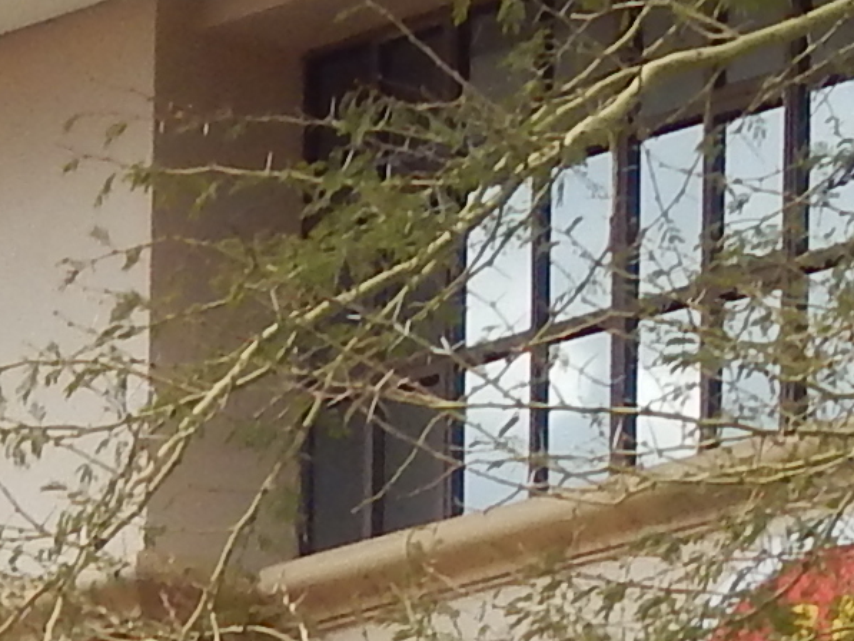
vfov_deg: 3.1
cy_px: 2168
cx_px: -453
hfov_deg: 4.2
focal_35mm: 471
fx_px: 11622
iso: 125
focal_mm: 10.9
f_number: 4
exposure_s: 1/200
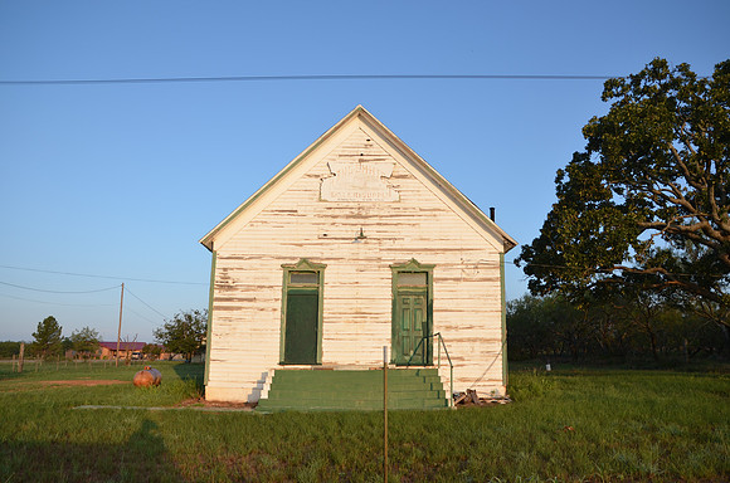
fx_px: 516
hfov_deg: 70.6
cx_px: 365
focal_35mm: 26
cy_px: 242
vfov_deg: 50.2
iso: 100
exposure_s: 1/250
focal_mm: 17
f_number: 5.6
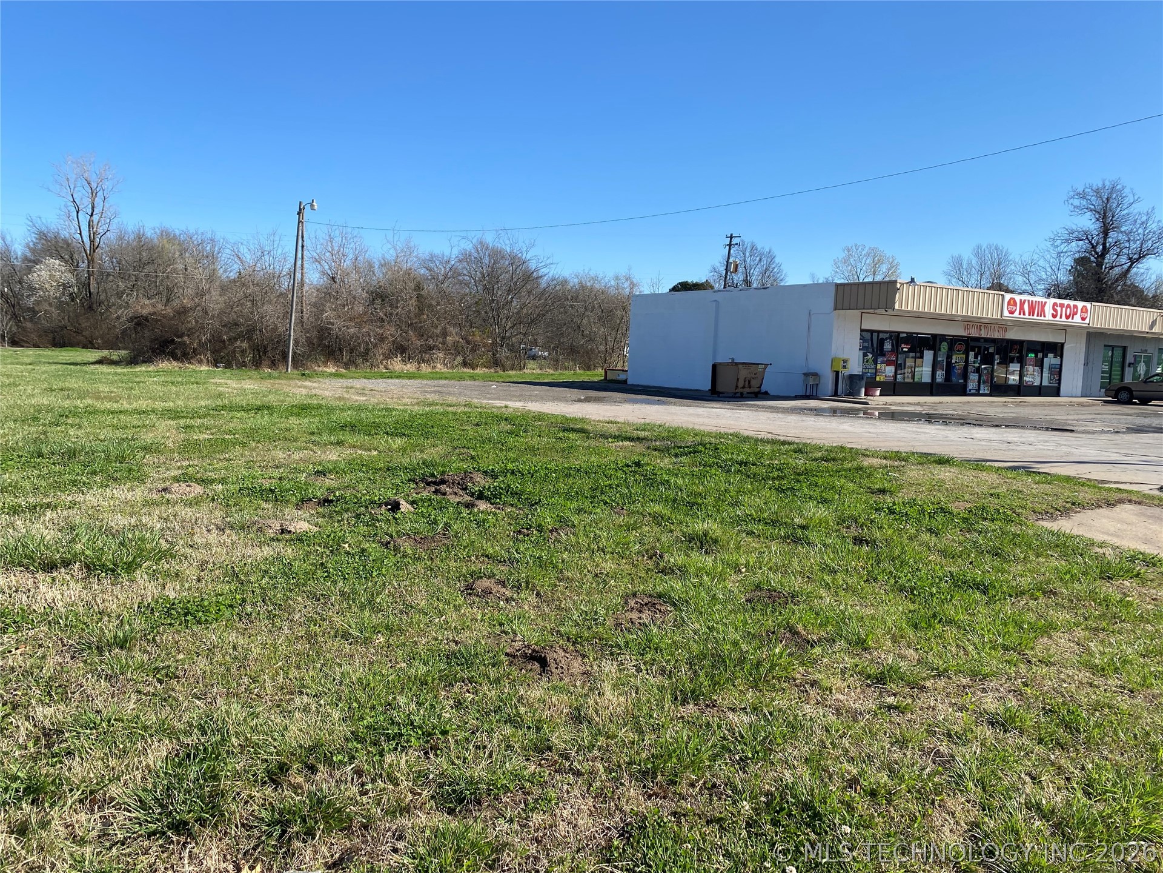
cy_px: 436
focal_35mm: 26
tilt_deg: -3.1
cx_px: 582
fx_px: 874
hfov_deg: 67.3
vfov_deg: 53.1
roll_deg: -3.8
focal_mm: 4.25
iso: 32
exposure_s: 1/2463
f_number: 1.8
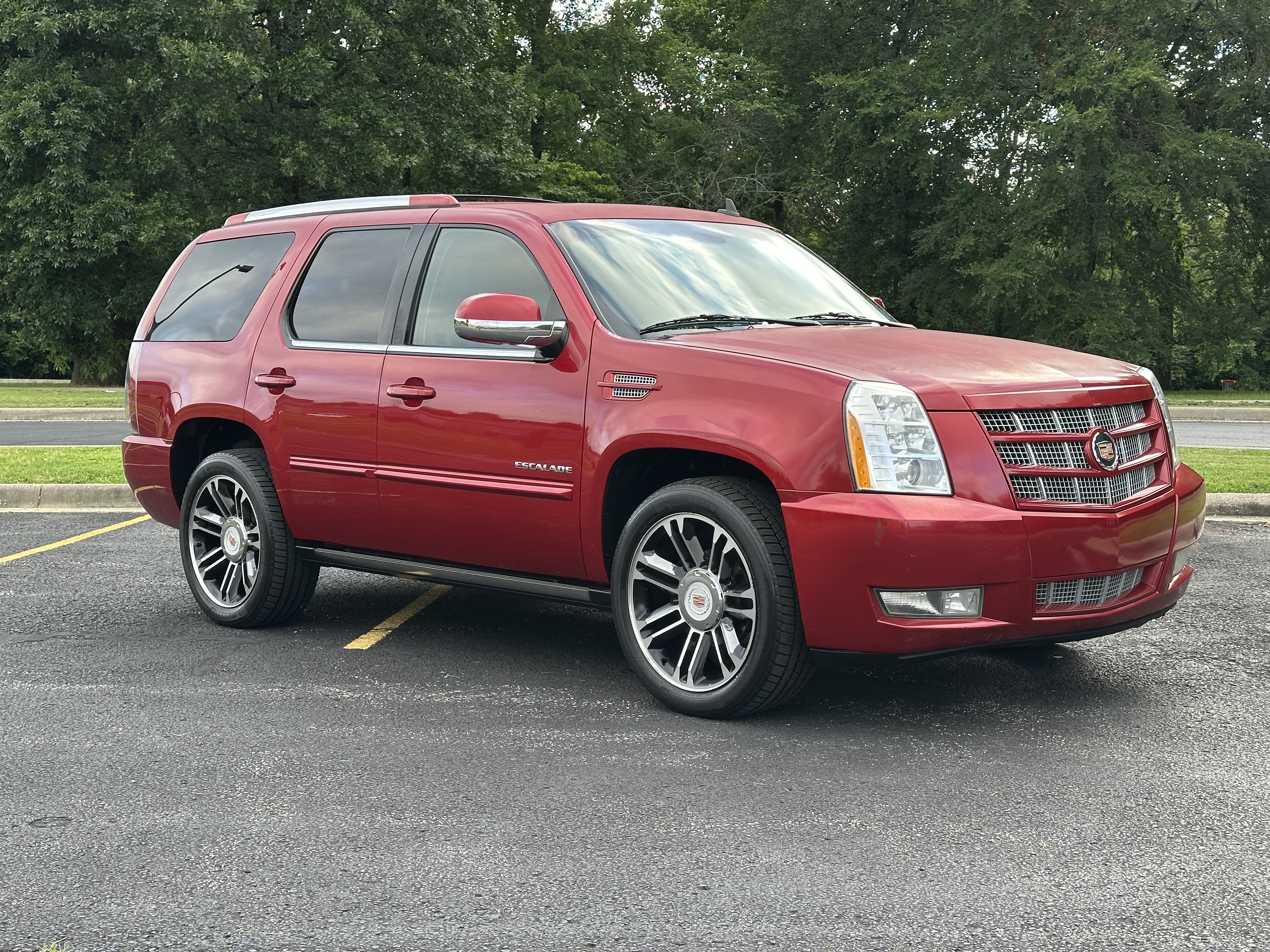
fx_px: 1761
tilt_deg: -5.5
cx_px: 635
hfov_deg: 39.7
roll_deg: -0.2
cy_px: 476
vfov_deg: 30.3
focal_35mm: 48
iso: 64
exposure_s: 1/421
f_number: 1.78
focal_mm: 6.86
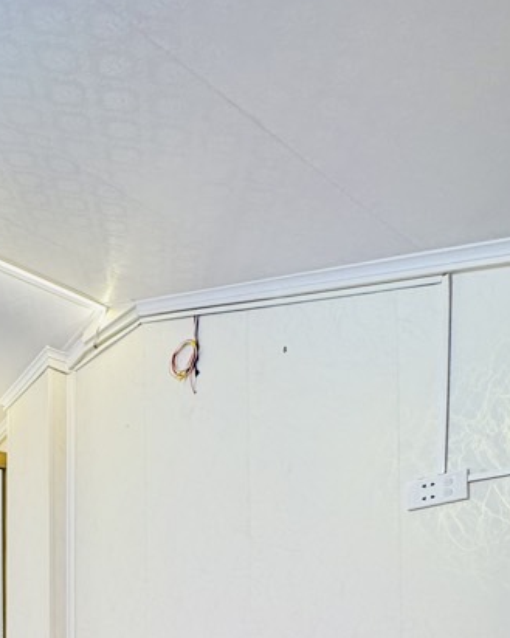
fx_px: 642
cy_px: 680
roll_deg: +0.5
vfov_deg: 42.9
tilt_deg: +0.6
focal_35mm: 34
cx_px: -71
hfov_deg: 35.8
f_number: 2.2
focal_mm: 2.22
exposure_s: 1/100
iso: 160
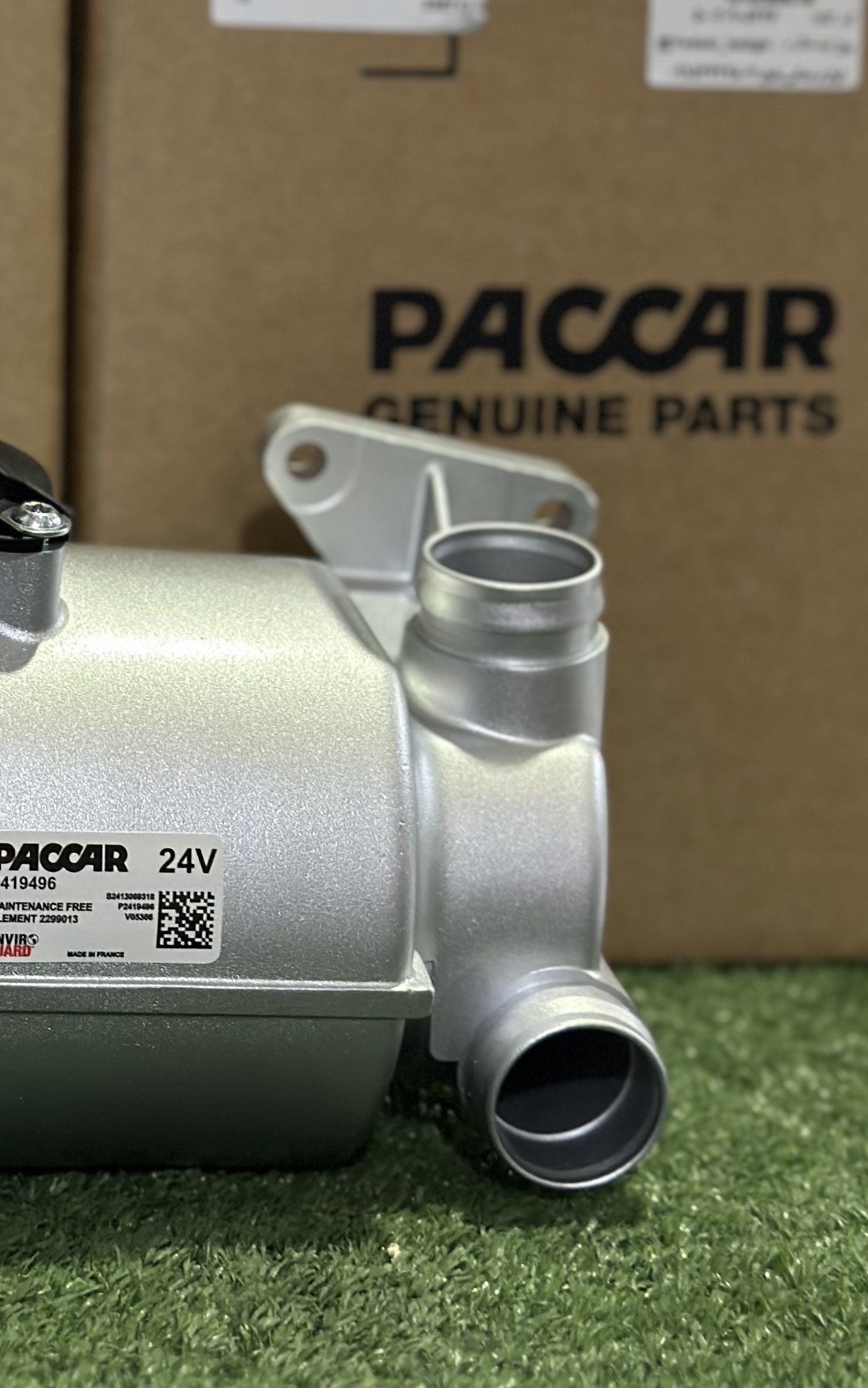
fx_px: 3368
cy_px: 254
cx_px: 58
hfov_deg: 14.5
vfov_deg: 22.9
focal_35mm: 89
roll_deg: -1.9
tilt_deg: -3.8
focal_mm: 6.86
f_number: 1.78
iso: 250
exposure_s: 1/50
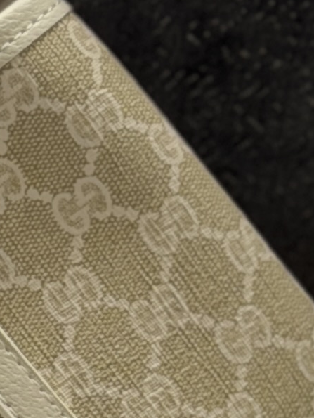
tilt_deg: -47.2
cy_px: 332
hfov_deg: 4.5
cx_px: -348
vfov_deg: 6.1
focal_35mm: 325
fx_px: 3927
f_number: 1.78
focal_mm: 6.76
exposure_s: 1/133
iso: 64
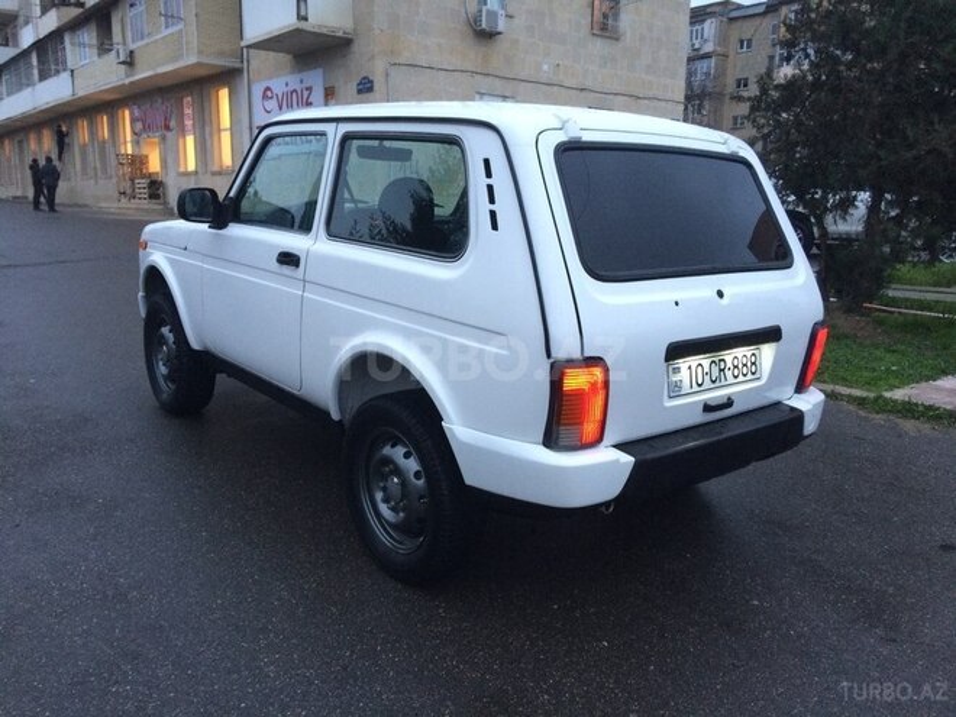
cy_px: 358
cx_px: 478
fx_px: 801
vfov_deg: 48.2
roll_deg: +0.6
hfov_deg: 61.7
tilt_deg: -9.7
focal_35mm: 29
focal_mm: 4.15
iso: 250
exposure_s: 1/33
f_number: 2.2
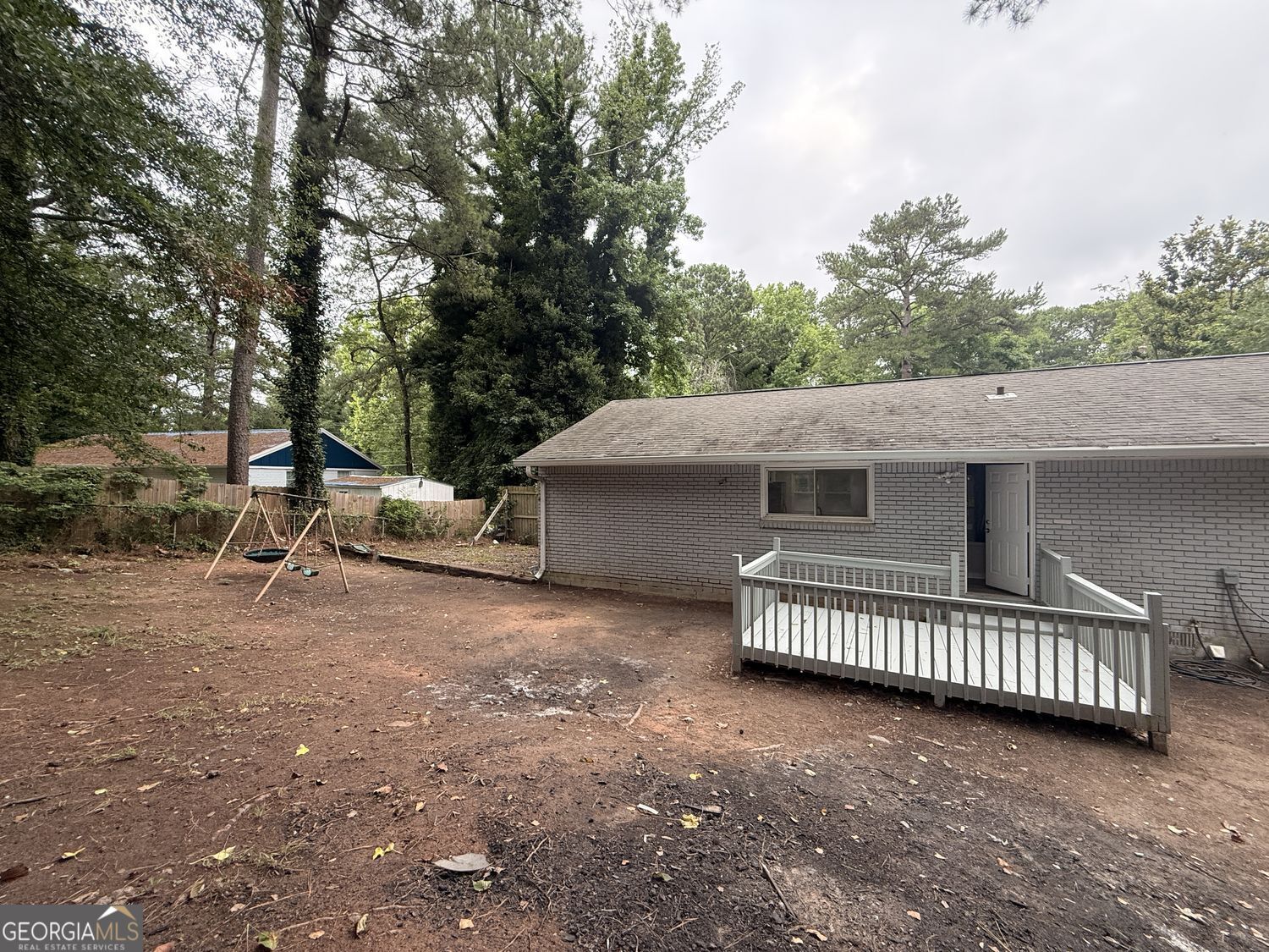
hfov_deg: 102.1
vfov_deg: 85.7
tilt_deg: +1.1
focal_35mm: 14
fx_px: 513
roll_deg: -0.1
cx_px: 634
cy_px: 476
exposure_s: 1/99
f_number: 2.2
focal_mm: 2.22
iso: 125
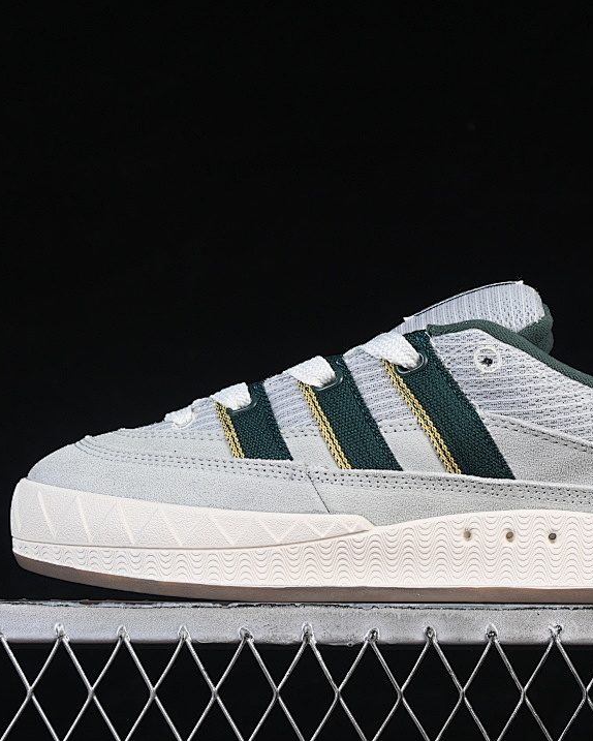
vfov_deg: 18.1
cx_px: 403
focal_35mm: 106
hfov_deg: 14.5
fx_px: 2324
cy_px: 371
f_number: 8
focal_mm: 50
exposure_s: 1/80
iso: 160
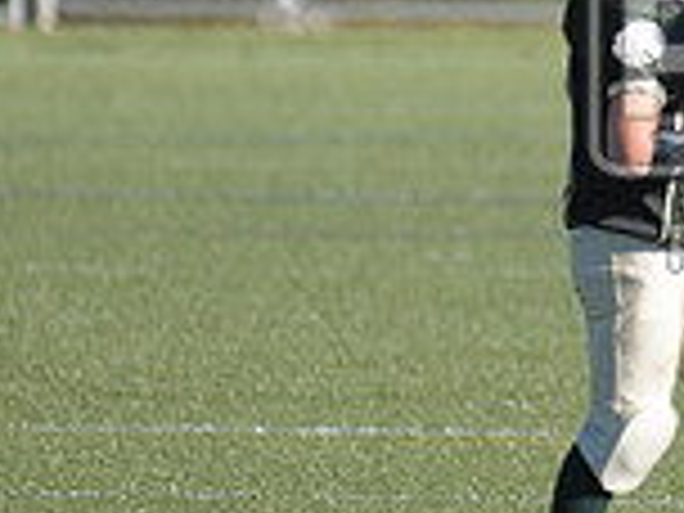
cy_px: 74
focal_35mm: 1646
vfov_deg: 0.9
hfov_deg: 1.2
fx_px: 32524
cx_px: 1125
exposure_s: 1/3200
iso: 640
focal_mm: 300
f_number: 4
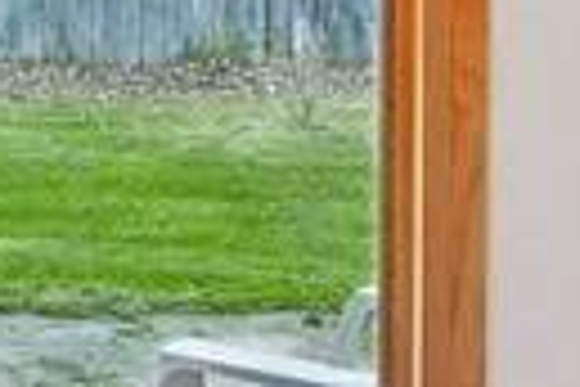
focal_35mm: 135
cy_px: -207
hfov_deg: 14.7
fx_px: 2175
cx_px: -99
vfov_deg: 9.8
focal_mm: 17
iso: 400
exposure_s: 1/40
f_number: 8
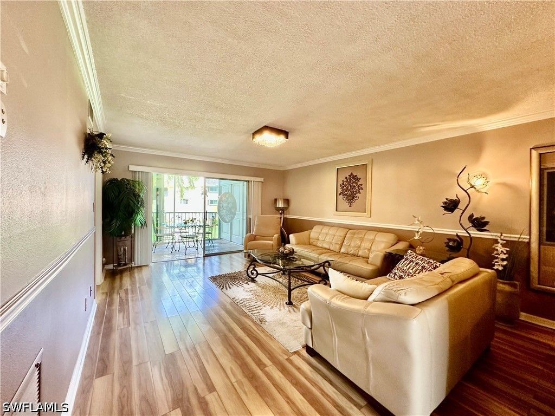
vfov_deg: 85.7
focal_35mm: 14
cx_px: 278
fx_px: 224
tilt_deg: -0.4
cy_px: 208
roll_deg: -1.1
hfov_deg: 102.1
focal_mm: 2.22
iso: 200
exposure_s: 1/60
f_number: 2.2
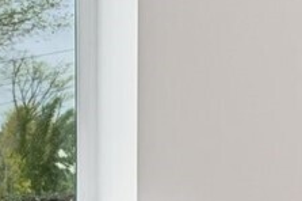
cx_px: 844
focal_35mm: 122
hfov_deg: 11.6
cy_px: 194
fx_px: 1022
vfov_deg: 11.1
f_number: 8
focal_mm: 16
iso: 1600
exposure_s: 1/50
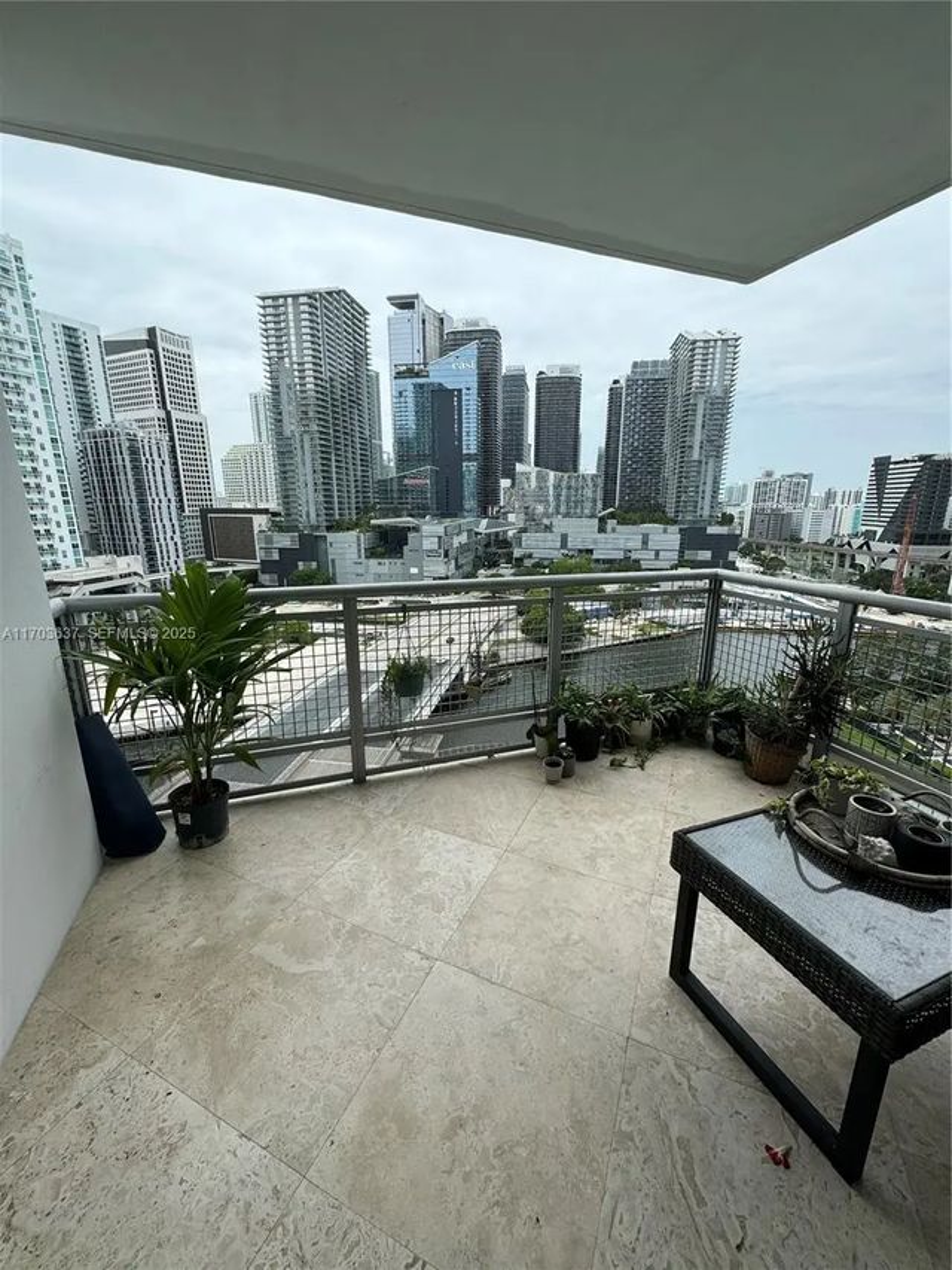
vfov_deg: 102.1
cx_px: 476
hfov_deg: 85.7
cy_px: 635
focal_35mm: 14
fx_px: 513
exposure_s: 1/1110
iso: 40
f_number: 2.2
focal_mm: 2.22
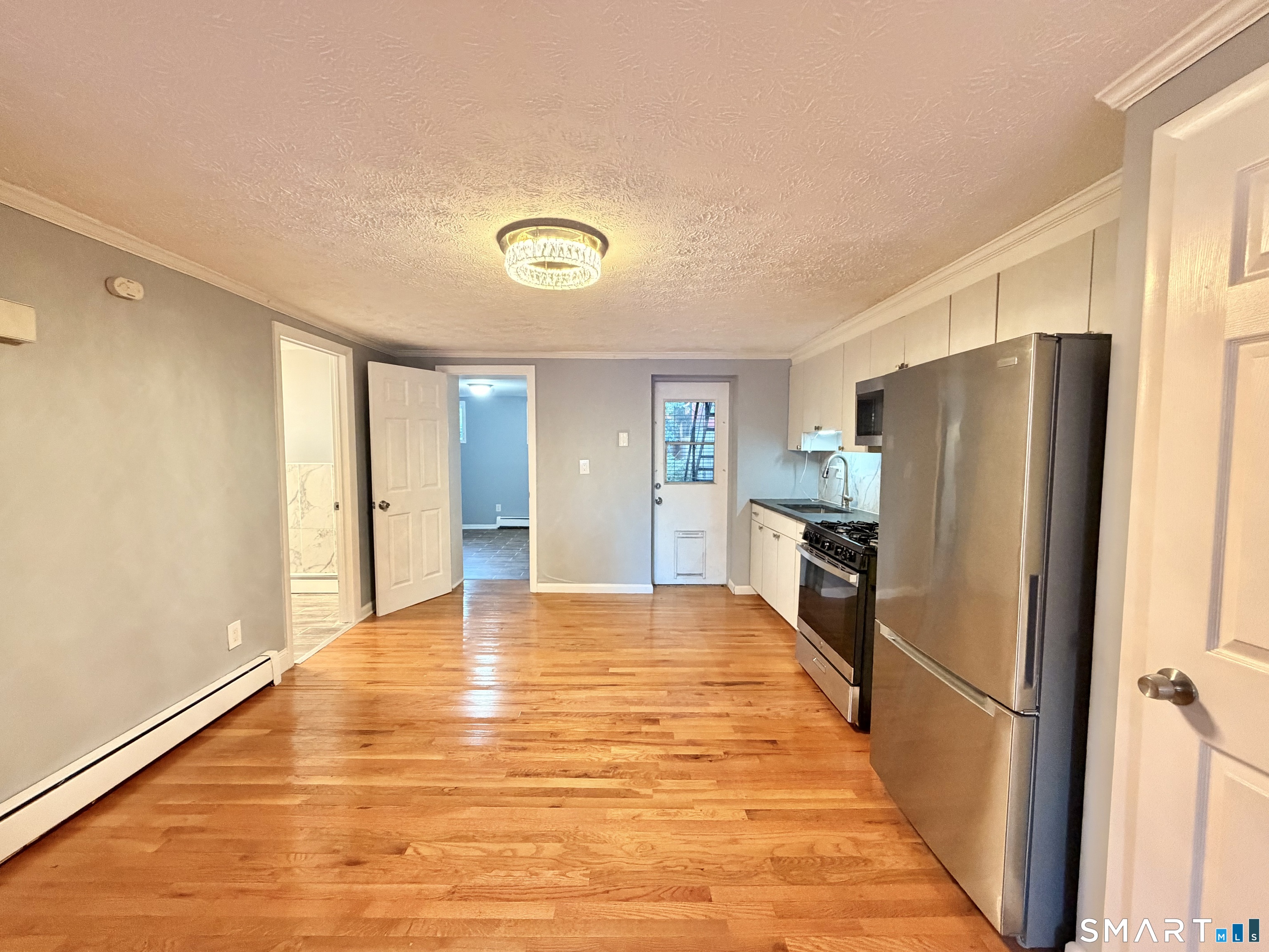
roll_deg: +0.4
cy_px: 476
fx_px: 513
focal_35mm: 14
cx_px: 634
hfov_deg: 102.1
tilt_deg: -4.4
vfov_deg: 85.7
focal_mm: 2.22
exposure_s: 1/60
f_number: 2.2
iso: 500
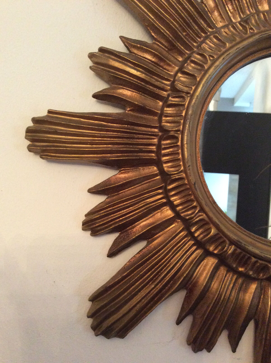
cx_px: 136
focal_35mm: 32
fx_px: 335
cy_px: 182
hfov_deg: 44.1
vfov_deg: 56.9
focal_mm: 3.3
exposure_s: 1/17
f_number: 2.4
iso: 320
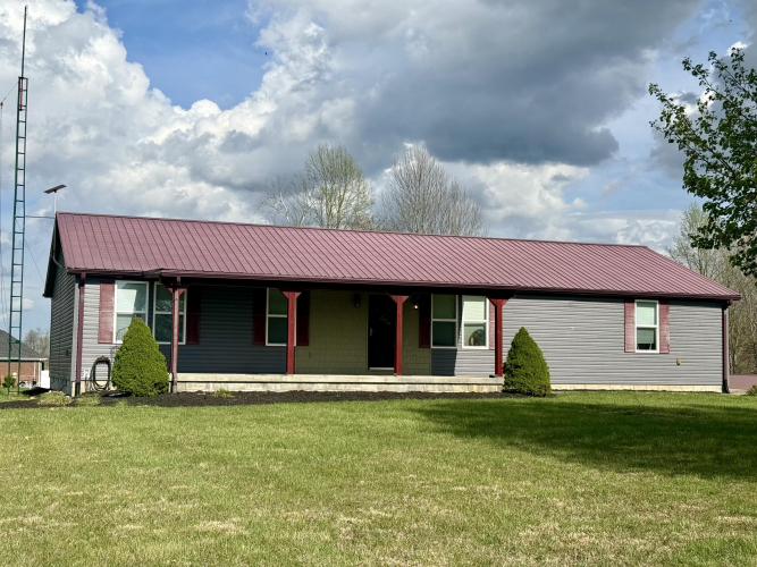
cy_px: 284
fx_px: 1049
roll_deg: -1.4
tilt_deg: +4.5
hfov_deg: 39.7
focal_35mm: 48
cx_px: 378
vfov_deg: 30.3
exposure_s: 1/7143
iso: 64
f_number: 1.78
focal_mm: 6.76
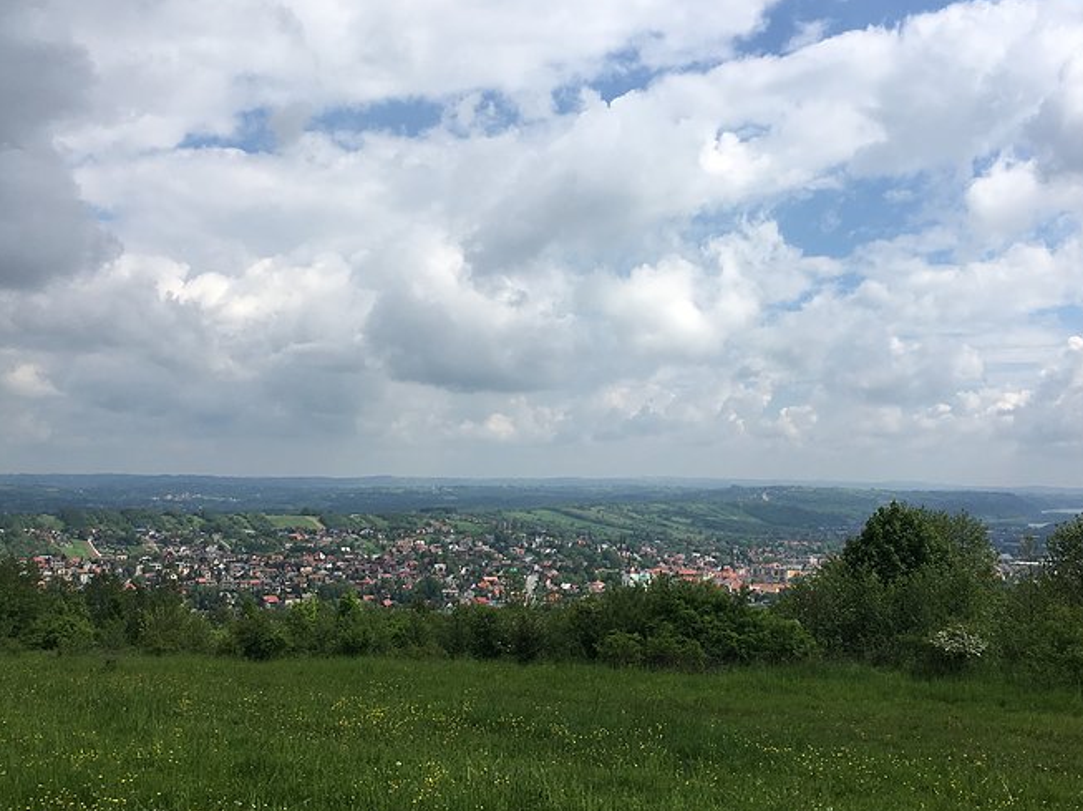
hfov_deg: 46.8
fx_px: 1251
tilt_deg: +0.7
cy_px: 437
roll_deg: -0.7
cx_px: 580
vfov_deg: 35.9
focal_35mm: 40
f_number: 2.2
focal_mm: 4.15
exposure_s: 1/2747
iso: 25
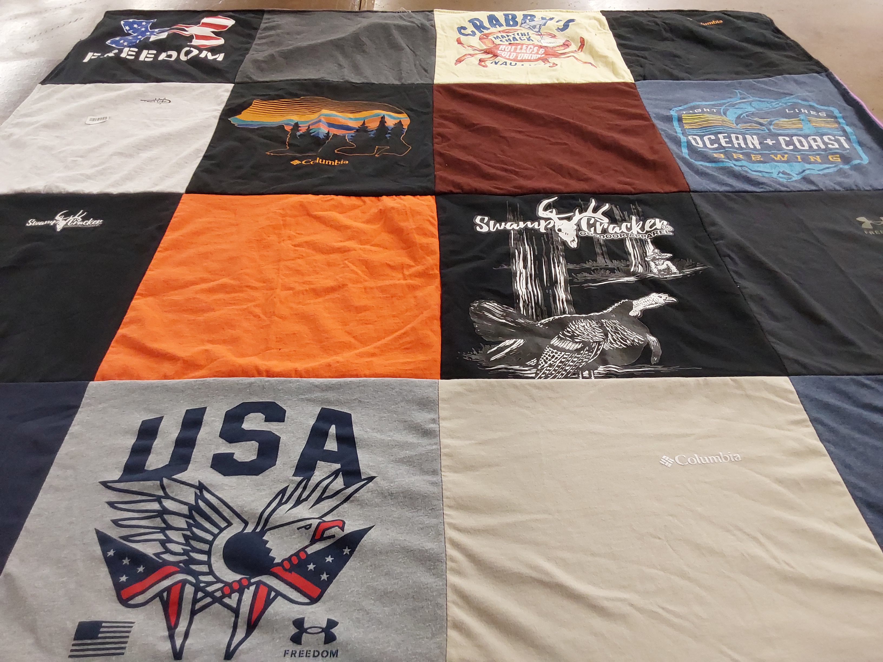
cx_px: 442
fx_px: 714
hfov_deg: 63.4
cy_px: 331
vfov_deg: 49.7
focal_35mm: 28
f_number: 1.9
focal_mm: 2.91
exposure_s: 1/60
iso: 160
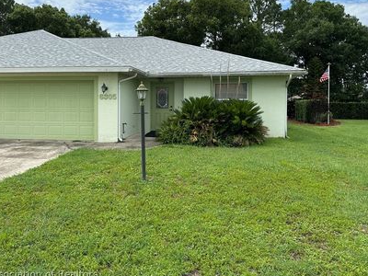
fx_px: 319
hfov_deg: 59.8
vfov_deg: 46.5
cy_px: 109
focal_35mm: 30
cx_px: 163
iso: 80
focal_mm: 6.86
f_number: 1.78
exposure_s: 1/4016
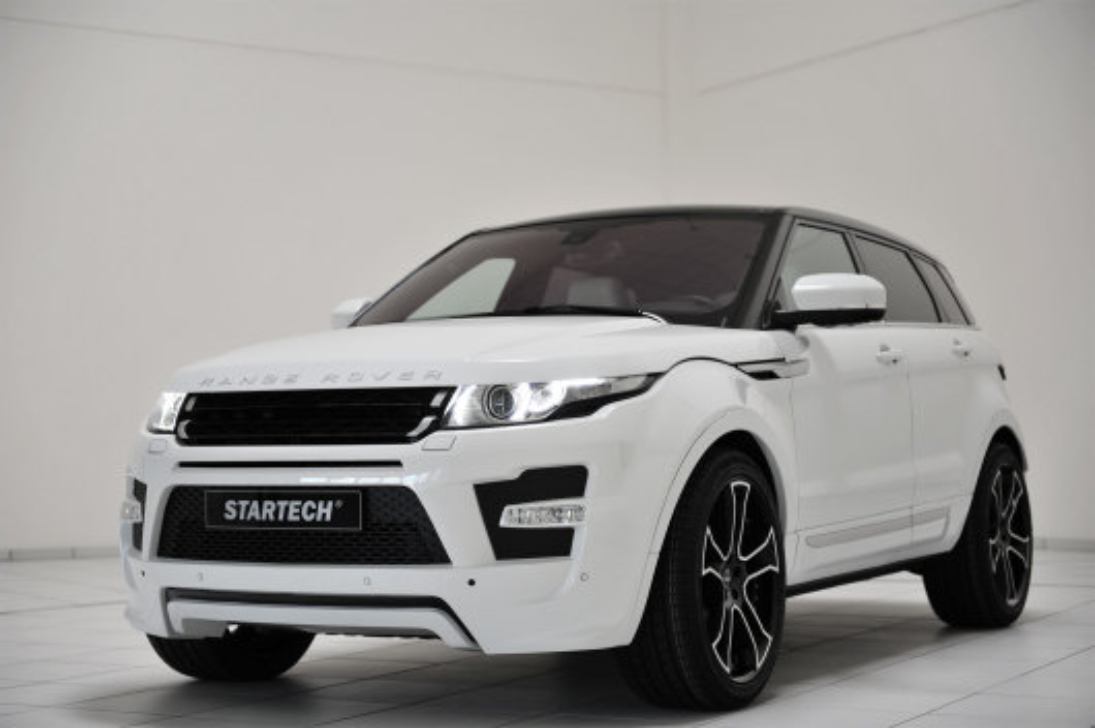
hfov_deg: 32.4
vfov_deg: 21.9
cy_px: 364
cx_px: 548
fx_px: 1883
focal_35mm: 62
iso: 200
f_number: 2.8
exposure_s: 1/30
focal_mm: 62
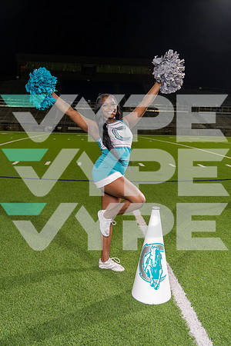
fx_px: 337
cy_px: 173
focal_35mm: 35
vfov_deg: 54.4
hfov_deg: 37.9
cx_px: 116
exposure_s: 1/250
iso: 640
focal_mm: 35
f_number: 4.5
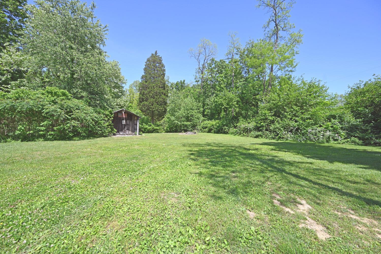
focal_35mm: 14
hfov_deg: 104.3
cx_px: 190
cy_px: 127
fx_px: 148
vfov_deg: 81.2
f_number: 6.3
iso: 100
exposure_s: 1/320
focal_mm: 14
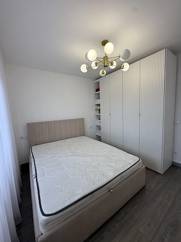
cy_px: 121
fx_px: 98
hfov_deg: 85.7
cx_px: 90
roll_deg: +2.0
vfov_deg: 102.1
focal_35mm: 14
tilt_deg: -4.8
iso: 64
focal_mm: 2.22
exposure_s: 1/142
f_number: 2.2
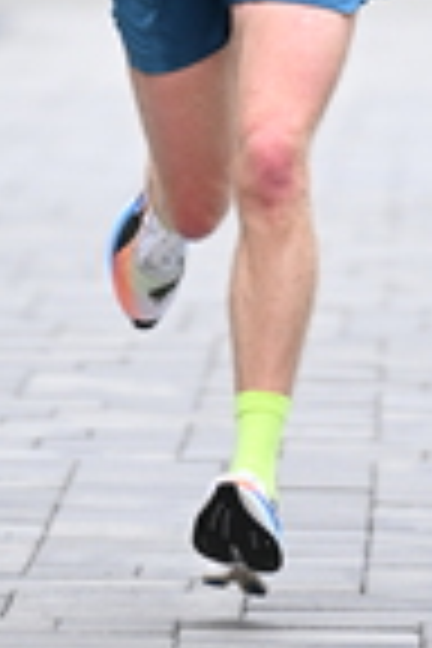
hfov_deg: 1.8
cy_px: -356
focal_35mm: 766
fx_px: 13787
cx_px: 308
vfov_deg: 2.7
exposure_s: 1/800
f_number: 2.8
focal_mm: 200
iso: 1600
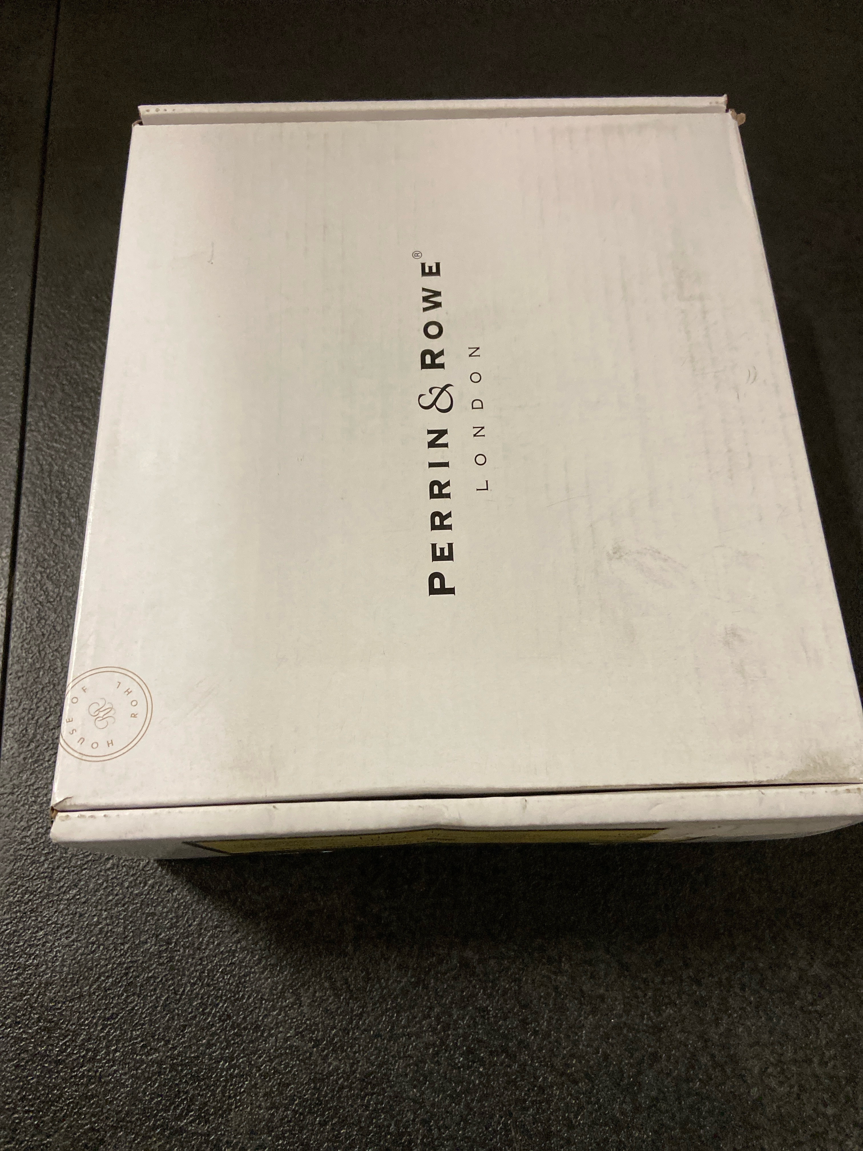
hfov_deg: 53.1
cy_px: 576
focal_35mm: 26
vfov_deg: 67.3
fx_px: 864
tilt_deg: -67.7
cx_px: 432
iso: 320
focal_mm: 4.25
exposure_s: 1/60
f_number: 1.8
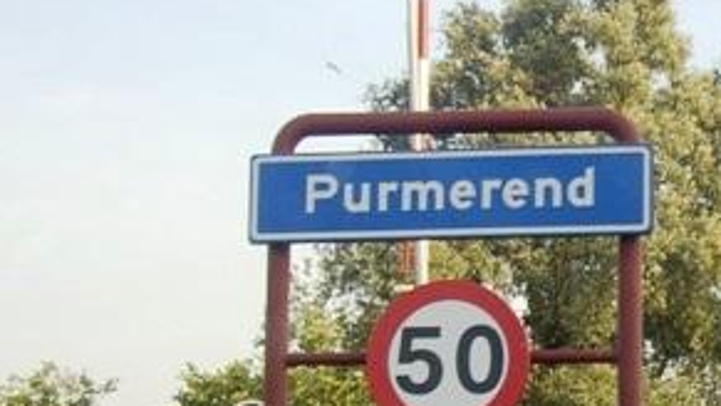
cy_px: 418
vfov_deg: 13.1
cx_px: 476
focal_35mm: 91
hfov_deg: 23.3
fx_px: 1741
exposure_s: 1/250
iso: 64
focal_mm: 7.9
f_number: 2.8
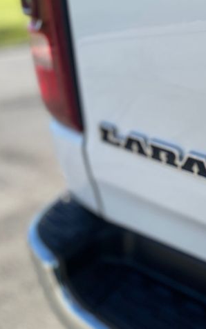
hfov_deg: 32.4
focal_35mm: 37
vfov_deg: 52.8
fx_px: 332
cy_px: 165
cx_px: 193
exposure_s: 1/1289
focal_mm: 4.2
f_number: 1.6
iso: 50
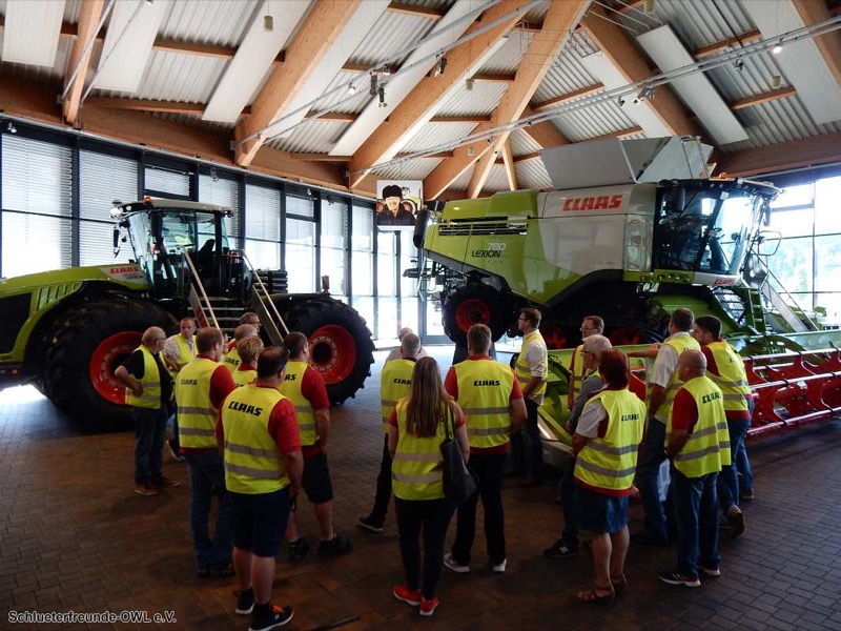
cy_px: 316
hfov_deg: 69.4
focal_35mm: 25
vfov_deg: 54.9
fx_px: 607
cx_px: 420
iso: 140
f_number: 3.7
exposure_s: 1/30
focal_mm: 4.5
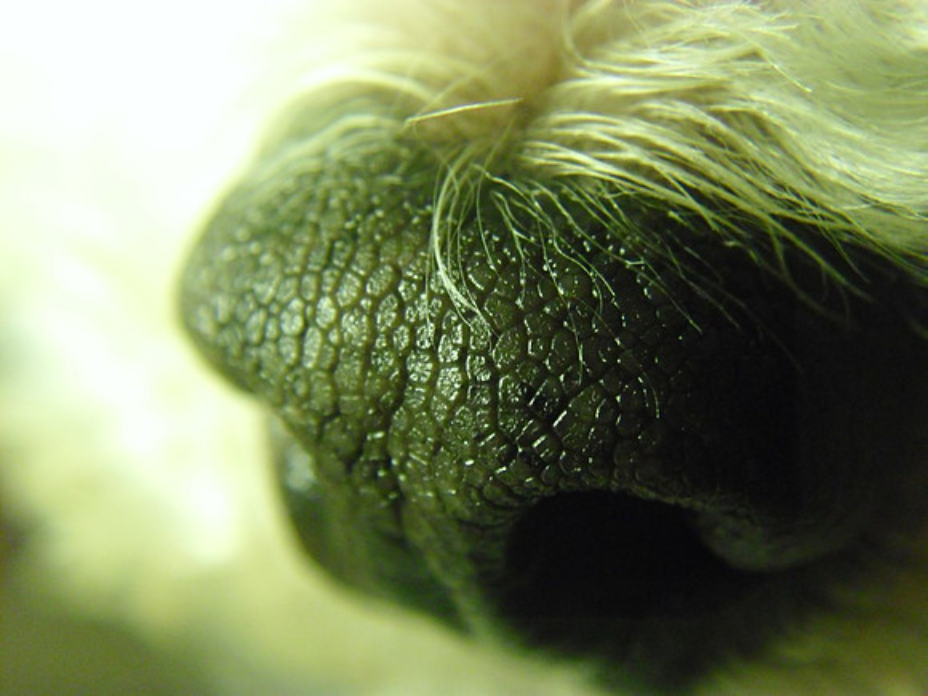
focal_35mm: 44
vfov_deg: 32.9
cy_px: 348
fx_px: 1180
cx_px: 464
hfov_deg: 42.9
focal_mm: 7.7
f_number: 3.4
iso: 400
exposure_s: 1/80
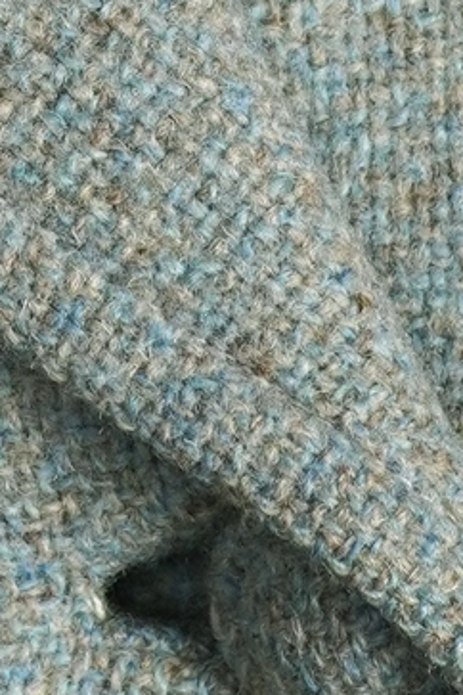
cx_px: -272
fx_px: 7350
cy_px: -551
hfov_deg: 3.6
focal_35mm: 381
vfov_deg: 5.3
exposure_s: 1/125
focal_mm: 32
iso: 400
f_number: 4.5
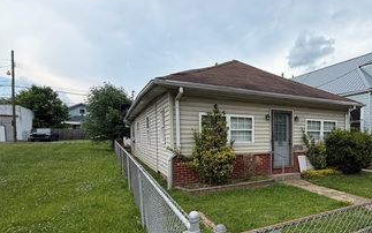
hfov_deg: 73.2
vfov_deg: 52.1
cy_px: 154
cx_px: 266
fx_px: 233
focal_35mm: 23
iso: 40
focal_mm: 2.22
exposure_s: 1/549
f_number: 2.2
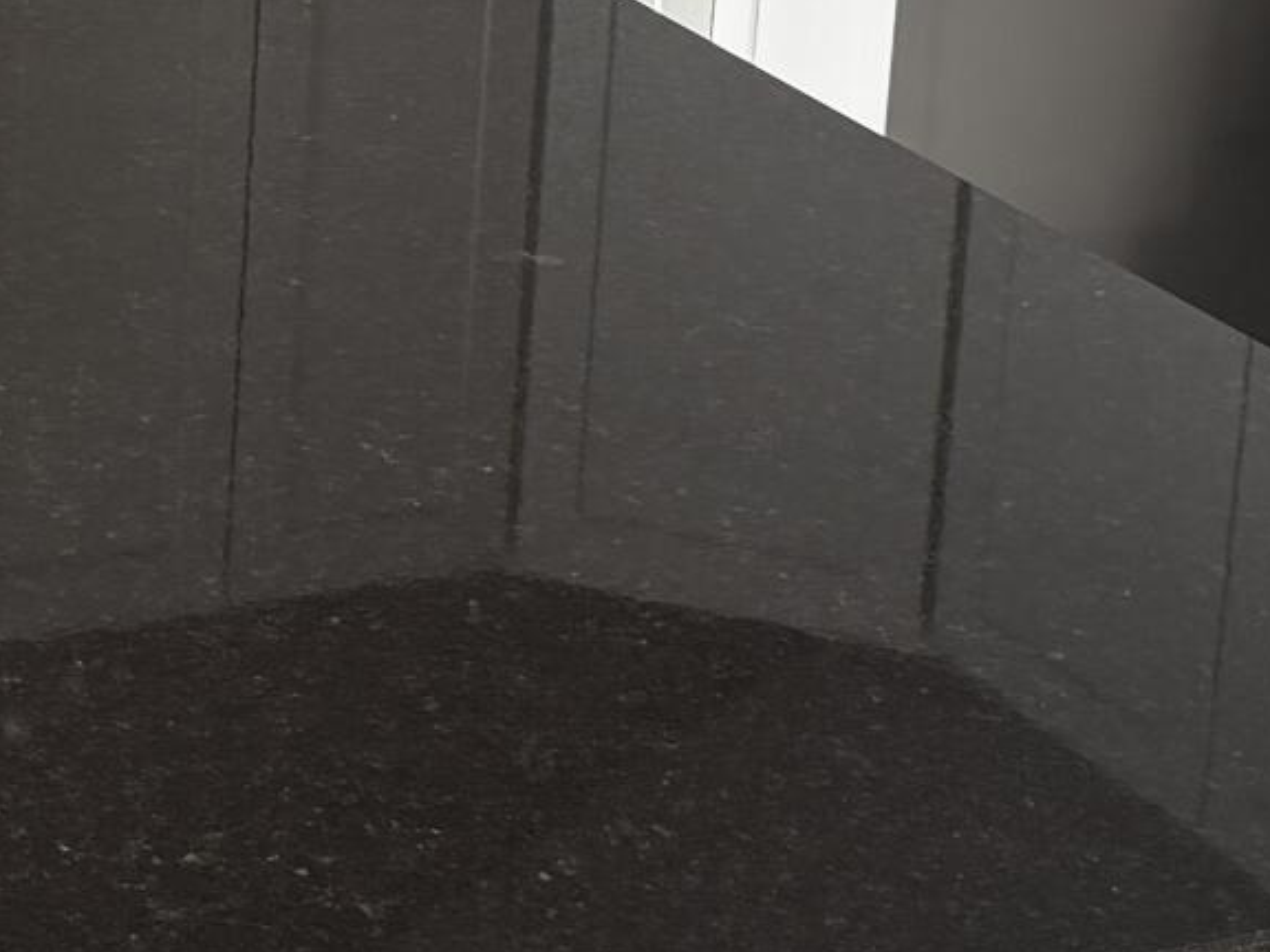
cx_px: -139
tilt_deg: -14.6
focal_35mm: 125
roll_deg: -1.6
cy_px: -386
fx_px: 4586
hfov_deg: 15.3
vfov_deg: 11.5
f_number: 1.78
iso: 160
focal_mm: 6.76
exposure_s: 1/121
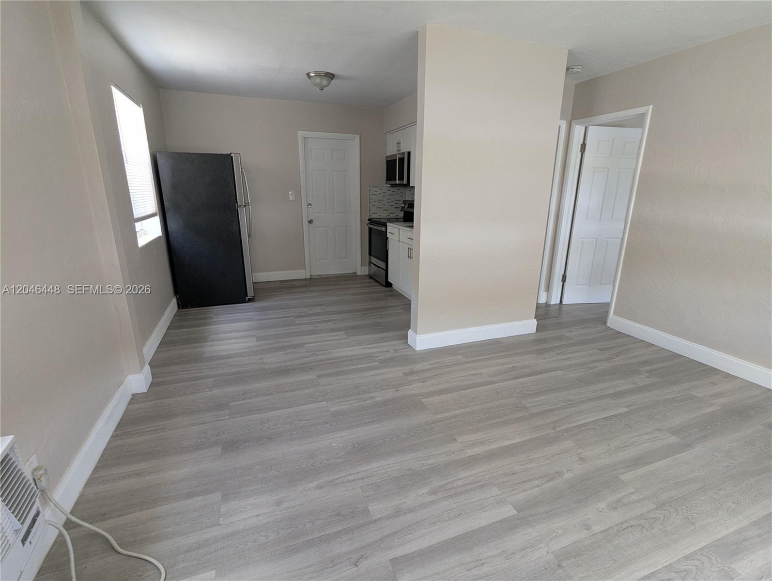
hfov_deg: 94.4
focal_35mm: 16
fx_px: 357
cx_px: 386
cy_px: 290
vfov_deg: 78.2
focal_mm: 2.35
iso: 122
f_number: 2.2
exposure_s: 1/40.8
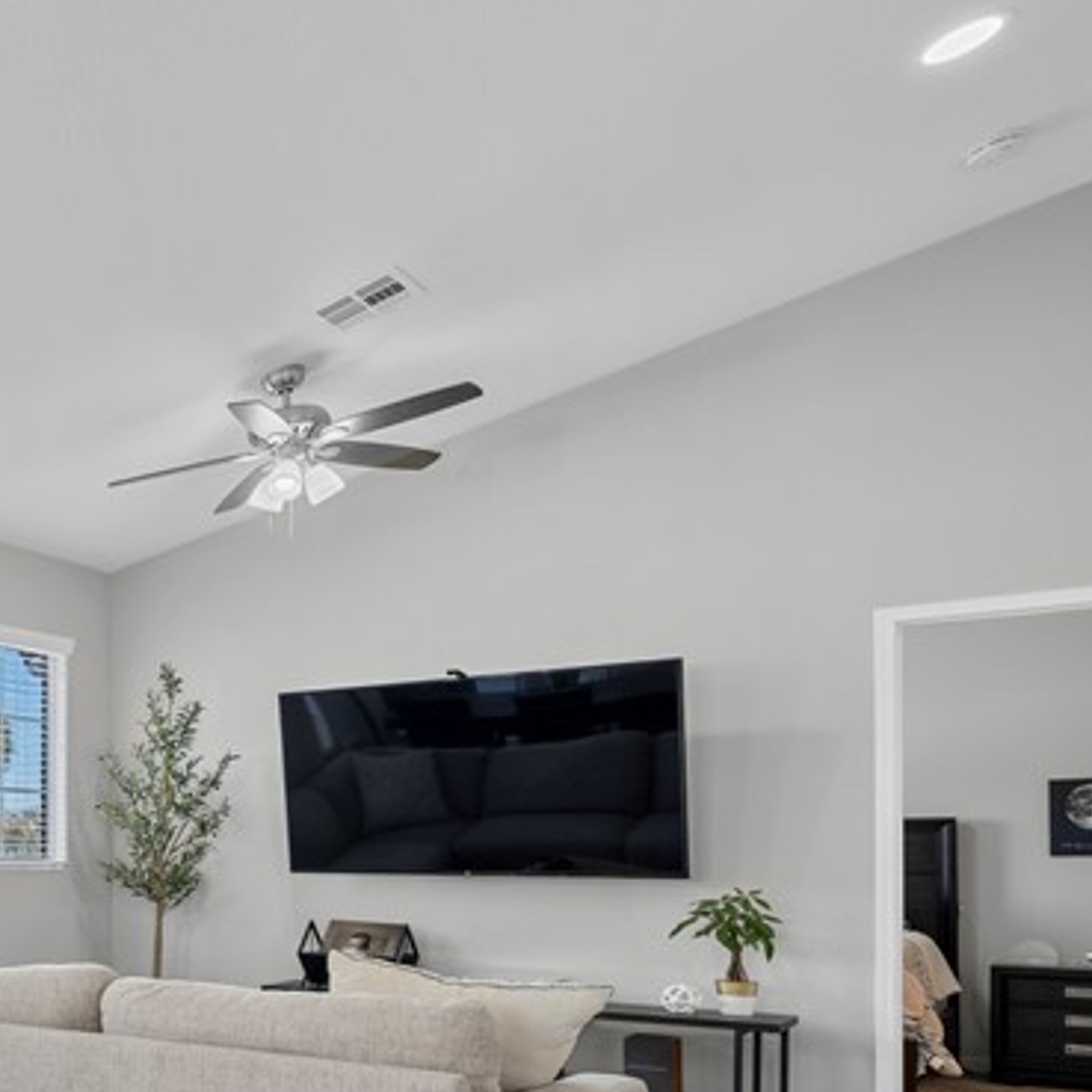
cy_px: 840
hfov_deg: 33.5
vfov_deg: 45.3
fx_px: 1249
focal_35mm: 35
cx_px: -349
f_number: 8
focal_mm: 14
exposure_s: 1/2.5
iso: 500
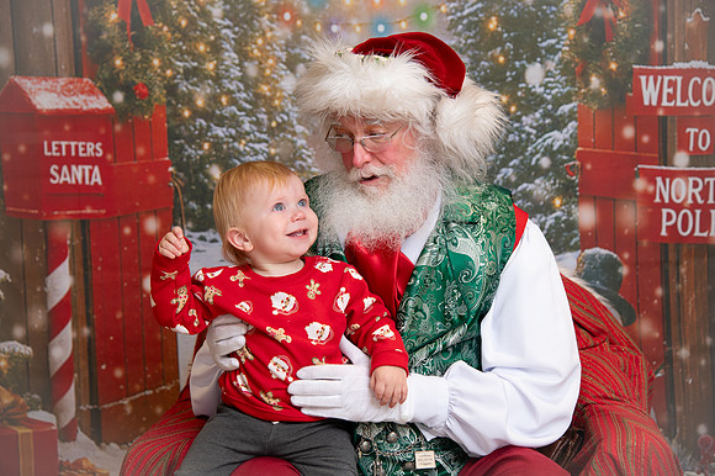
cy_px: 238
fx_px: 1290
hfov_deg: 31.0
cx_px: 358
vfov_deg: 20.9
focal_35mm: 65
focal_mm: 65
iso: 1250
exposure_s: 1/200
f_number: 4.5
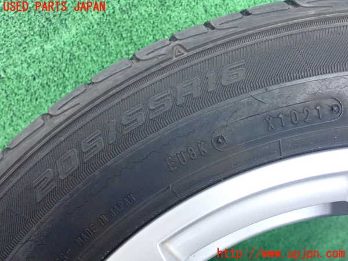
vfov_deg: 30.9
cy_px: 130
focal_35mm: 47
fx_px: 472
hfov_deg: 40.4
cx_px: 174
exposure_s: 1/125
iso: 2500
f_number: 3.1
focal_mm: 8.4
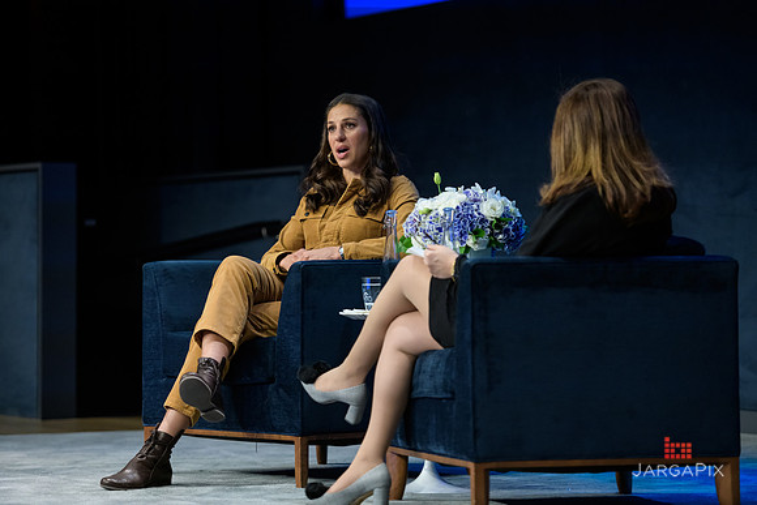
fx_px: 2839
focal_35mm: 135
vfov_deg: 10.2
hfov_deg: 15.2
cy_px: 252
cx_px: 378
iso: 1600
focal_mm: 135
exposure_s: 1/200
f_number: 3.2
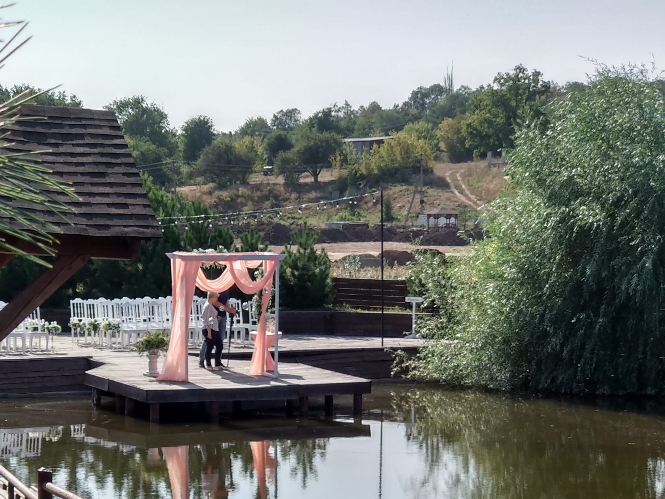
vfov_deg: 14.4
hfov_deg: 19.2
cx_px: 267
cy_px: 390
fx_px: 1959
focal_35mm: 102
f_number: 2.6
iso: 100
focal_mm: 5.99
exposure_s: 1/716
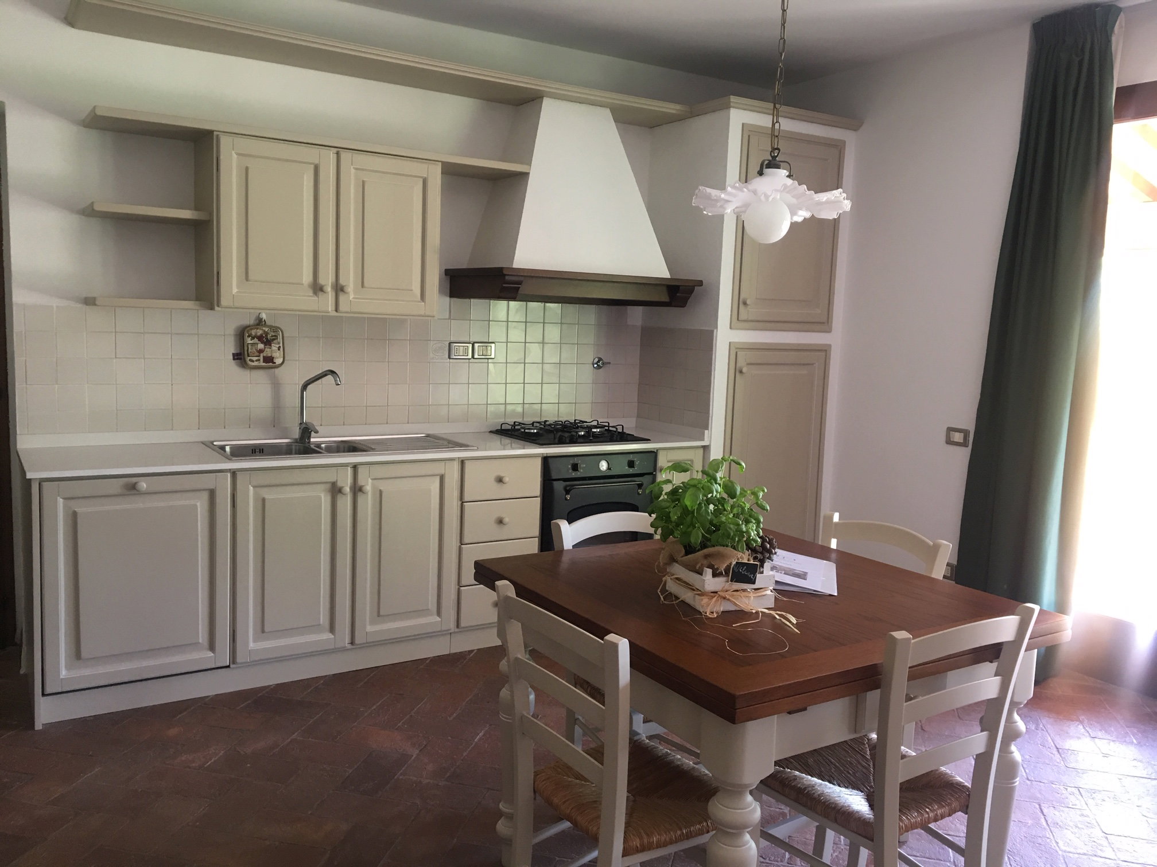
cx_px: 578
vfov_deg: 48.2
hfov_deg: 61.7
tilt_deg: -6.4
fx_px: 969
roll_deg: -2.7
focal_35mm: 29
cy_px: 434
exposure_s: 1/33
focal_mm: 4.15
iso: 125
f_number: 2.2
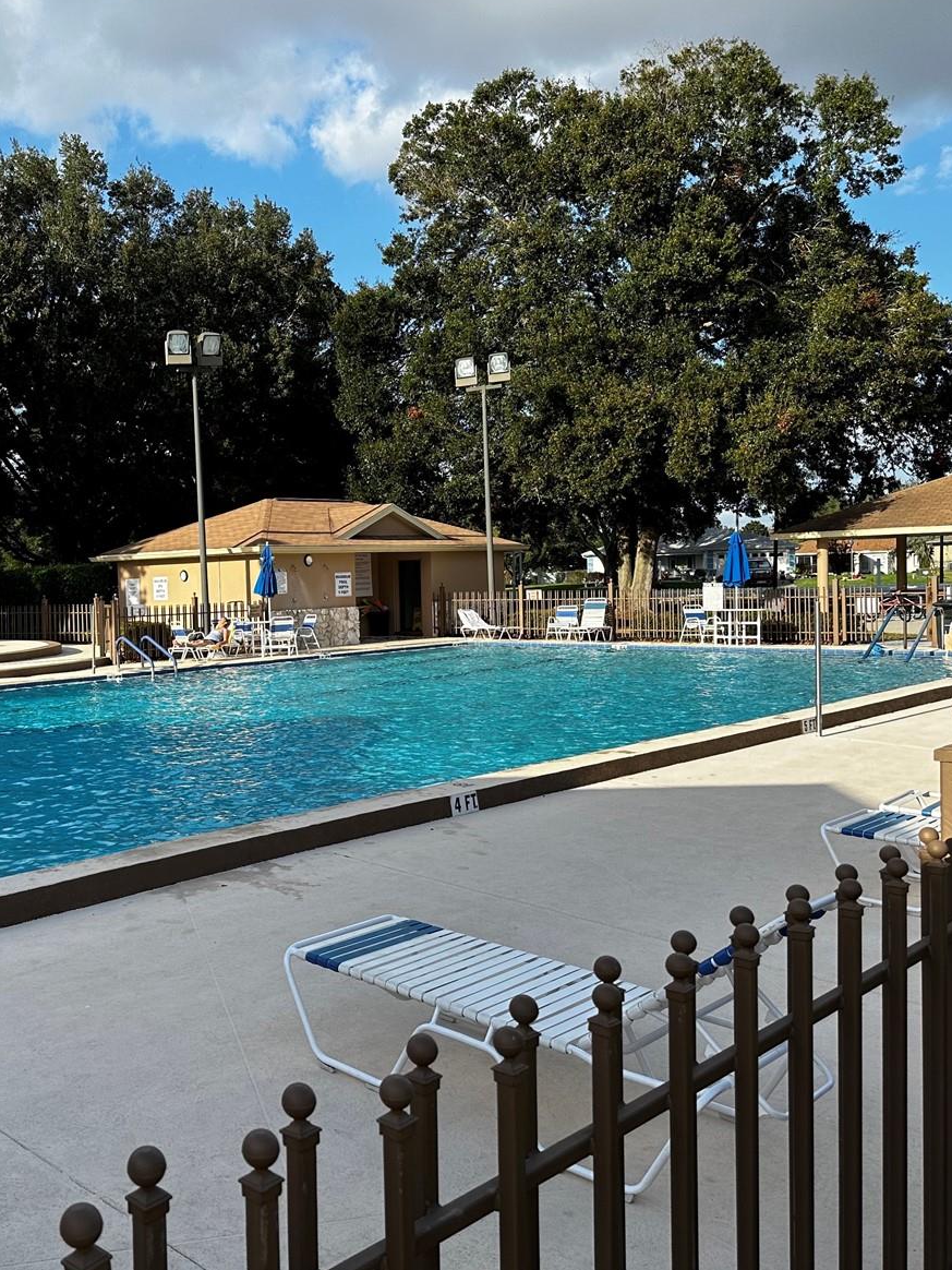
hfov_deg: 41.9
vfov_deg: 55.3
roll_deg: +1.1
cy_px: 623
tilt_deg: -2.2
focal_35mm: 33
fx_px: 1210
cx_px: 260
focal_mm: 6.86
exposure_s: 1/2469
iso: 80
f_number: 1.78
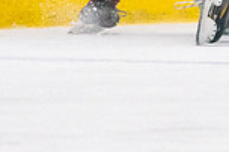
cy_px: -48
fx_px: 11399
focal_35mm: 1794
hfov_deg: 1.2
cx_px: 271
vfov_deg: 0.8
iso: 4000
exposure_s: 1/1600
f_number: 2.8
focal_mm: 200
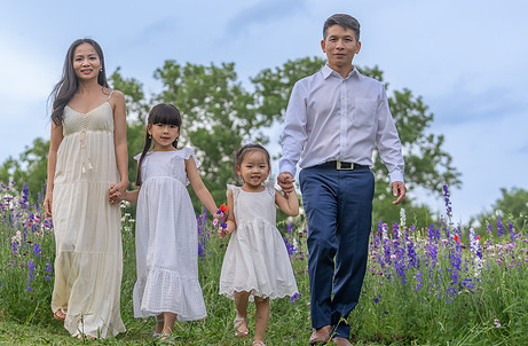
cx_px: 191
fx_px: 1503
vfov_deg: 13.1
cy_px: 186
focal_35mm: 103
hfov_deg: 19.9
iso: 400
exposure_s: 1/1250
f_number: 3.2
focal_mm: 70
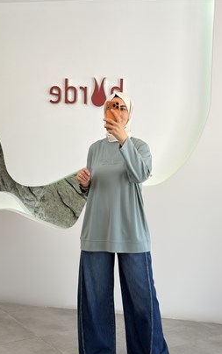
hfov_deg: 24.9
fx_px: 503
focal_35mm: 52
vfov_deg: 38.8
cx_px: 124
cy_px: 178
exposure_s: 1/196
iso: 50
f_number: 1.78
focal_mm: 6.76
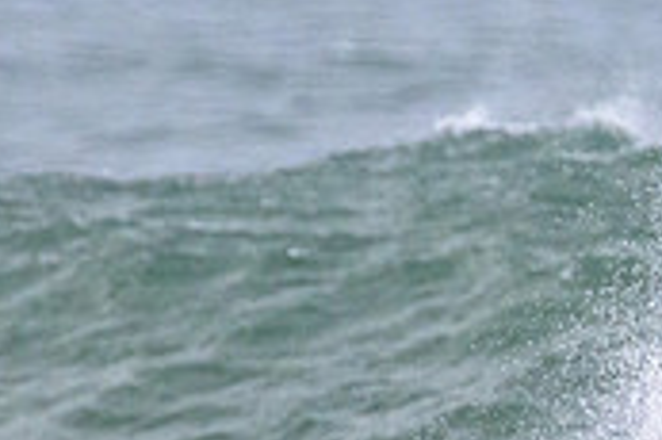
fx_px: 58016
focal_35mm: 3158
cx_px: 732
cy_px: 445
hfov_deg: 0.7
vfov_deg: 0.4
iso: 4500
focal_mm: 800
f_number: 11
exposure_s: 1/3200
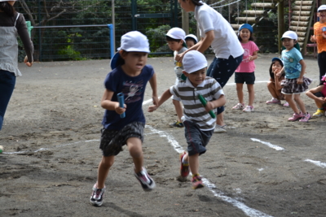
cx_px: 163
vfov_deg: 16.6
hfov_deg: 24.6
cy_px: 108
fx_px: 747
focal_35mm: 82
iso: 100
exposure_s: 1/125
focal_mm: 55
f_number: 5.6
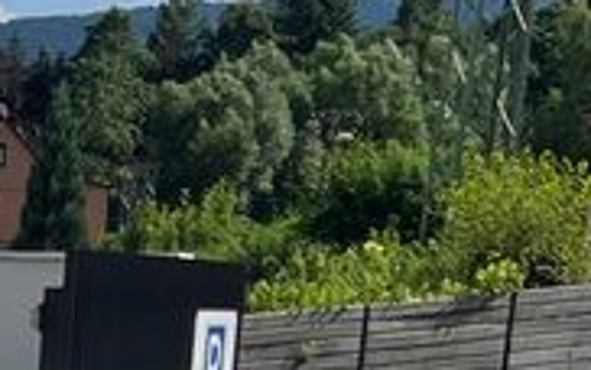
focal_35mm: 155
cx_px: -373
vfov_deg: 7.2
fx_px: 2498
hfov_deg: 12.6
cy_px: 1230
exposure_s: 1/4651
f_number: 1.6
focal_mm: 5.1
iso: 50
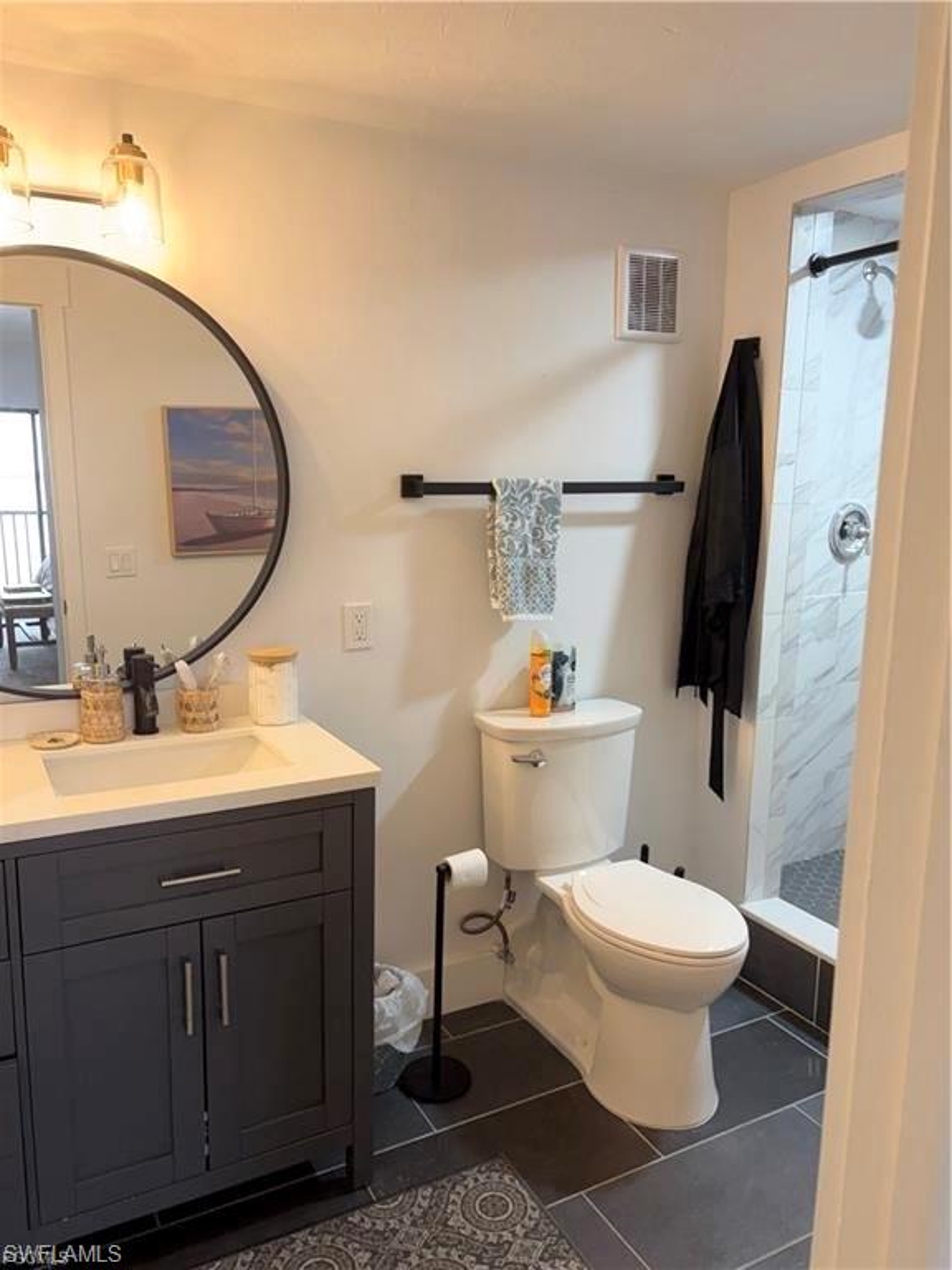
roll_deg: +0.3
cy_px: 635
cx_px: 476
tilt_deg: -10.5
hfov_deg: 53.1
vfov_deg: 67.3
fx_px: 953
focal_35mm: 26
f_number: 1.6
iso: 125
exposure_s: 1/120
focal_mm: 5.96
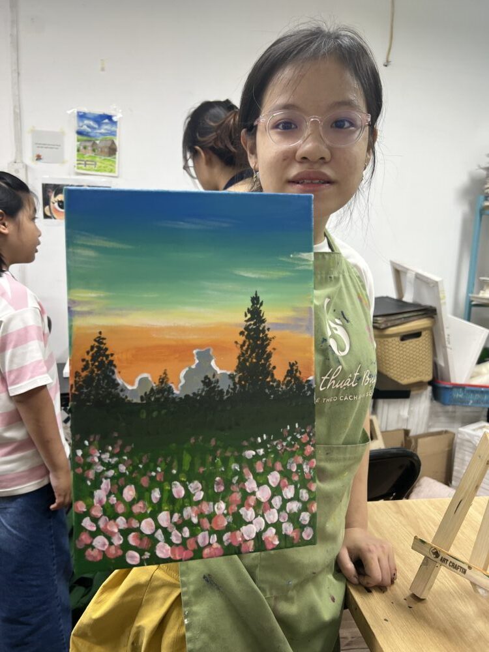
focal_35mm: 26
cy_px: 326
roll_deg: -0.9
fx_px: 490
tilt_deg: -9.8
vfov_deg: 67.3
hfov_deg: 53.1
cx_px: 244
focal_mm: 5.7
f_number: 1.5
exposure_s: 1/100
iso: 80
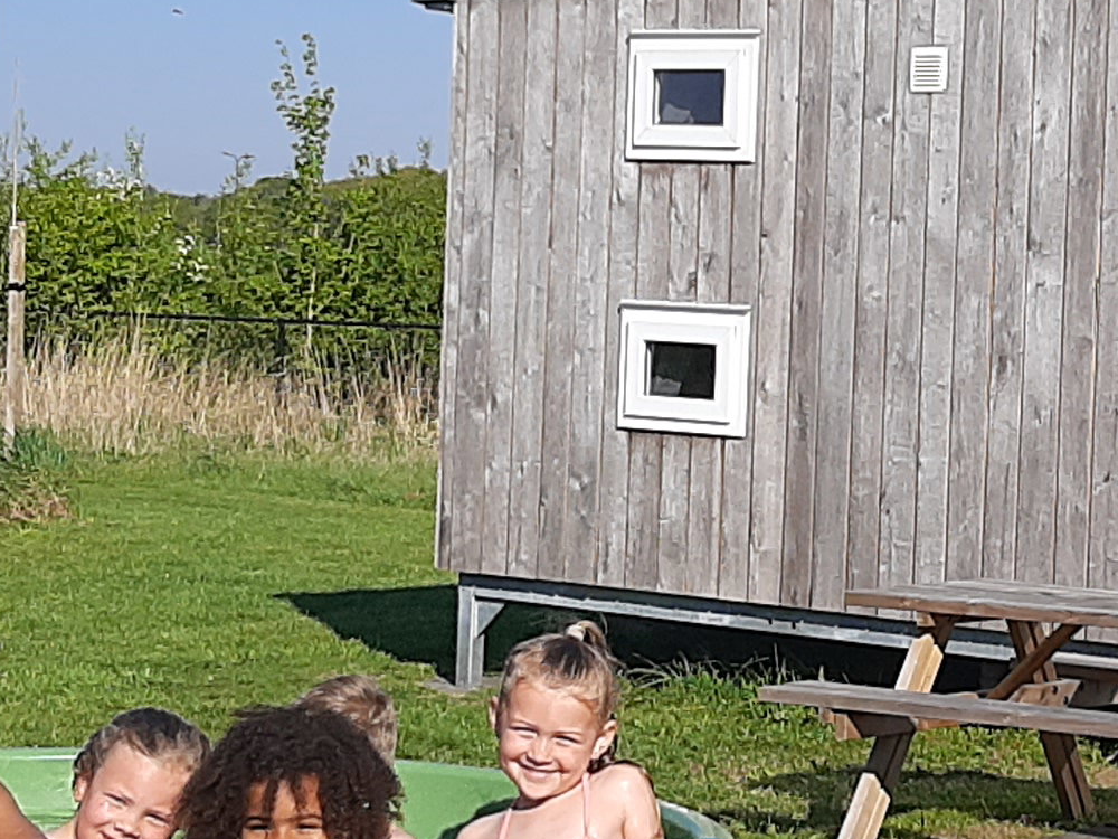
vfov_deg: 13.7
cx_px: 903
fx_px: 3488
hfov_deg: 18.0
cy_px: 339
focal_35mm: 108
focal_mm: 3.93
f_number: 1.7
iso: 40
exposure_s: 1/2786
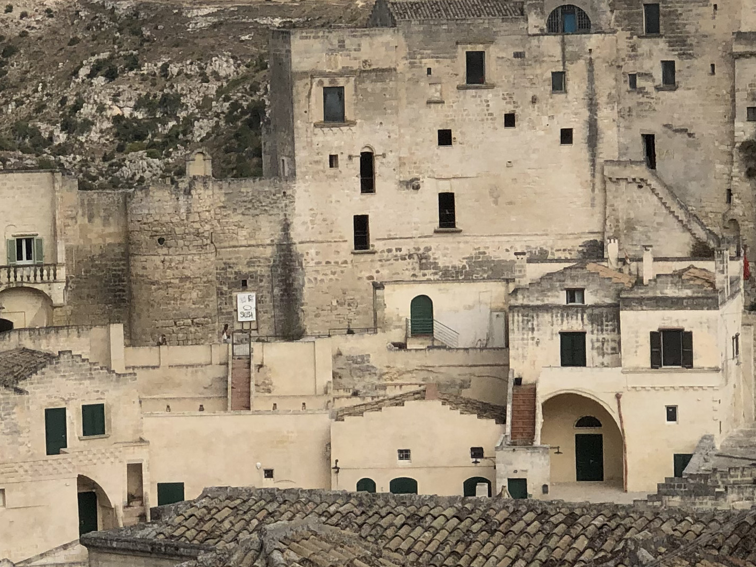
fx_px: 3210
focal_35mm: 147
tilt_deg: -3.8
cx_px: 38
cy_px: 232
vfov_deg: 10.1
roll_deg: +2.6
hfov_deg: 13.3
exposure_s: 1/991
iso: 16
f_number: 2.4
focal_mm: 6
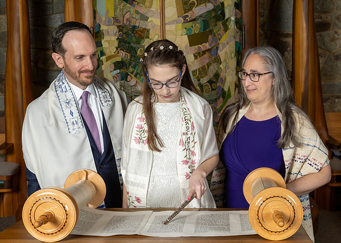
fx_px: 583
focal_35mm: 60
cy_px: 118
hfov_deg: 32.6
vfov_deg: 23.6
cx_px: 196
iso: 500
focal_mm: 35
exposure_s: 1/200
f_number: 8
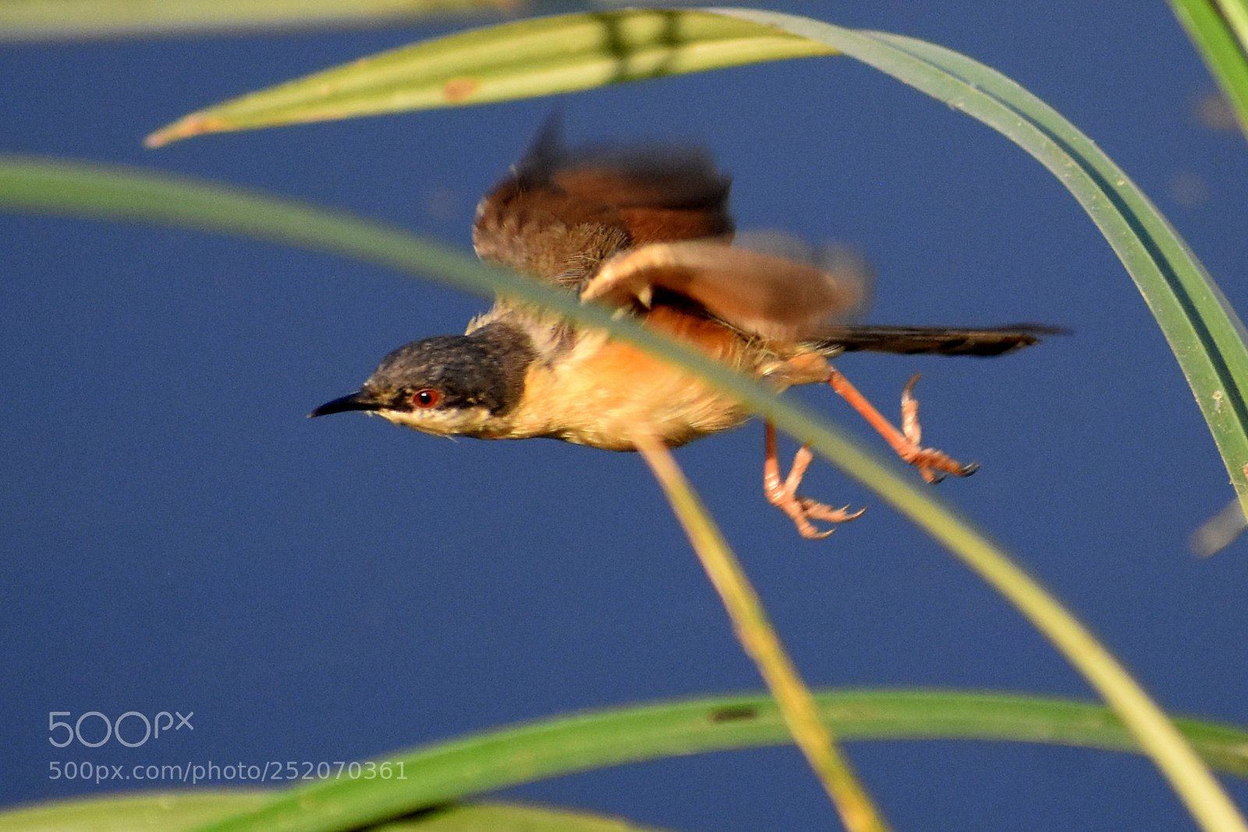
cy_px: 416
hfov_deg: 4.6
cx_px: 624
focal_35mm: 450
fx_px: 15600
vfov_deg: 3.1
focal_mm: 300
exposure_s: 1/1600
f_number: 6.3
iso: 1400
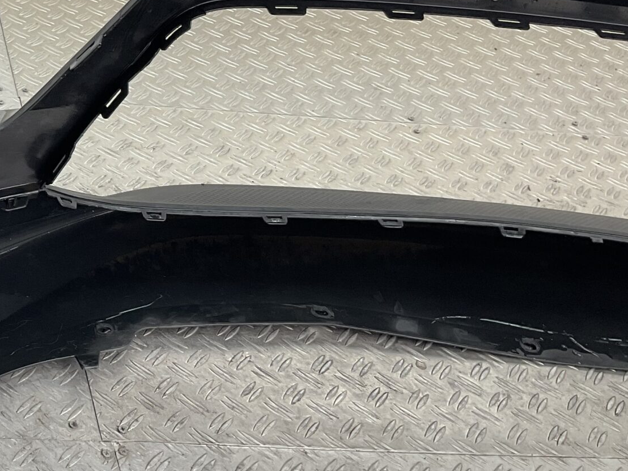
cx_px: -59
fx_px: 1216
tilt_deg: -32.8
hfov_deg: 26.7
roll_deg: -10.9
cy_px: 101
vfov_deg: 21.7
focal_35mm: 67
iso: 32
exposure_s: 1/100
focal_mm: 3
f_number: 1.8
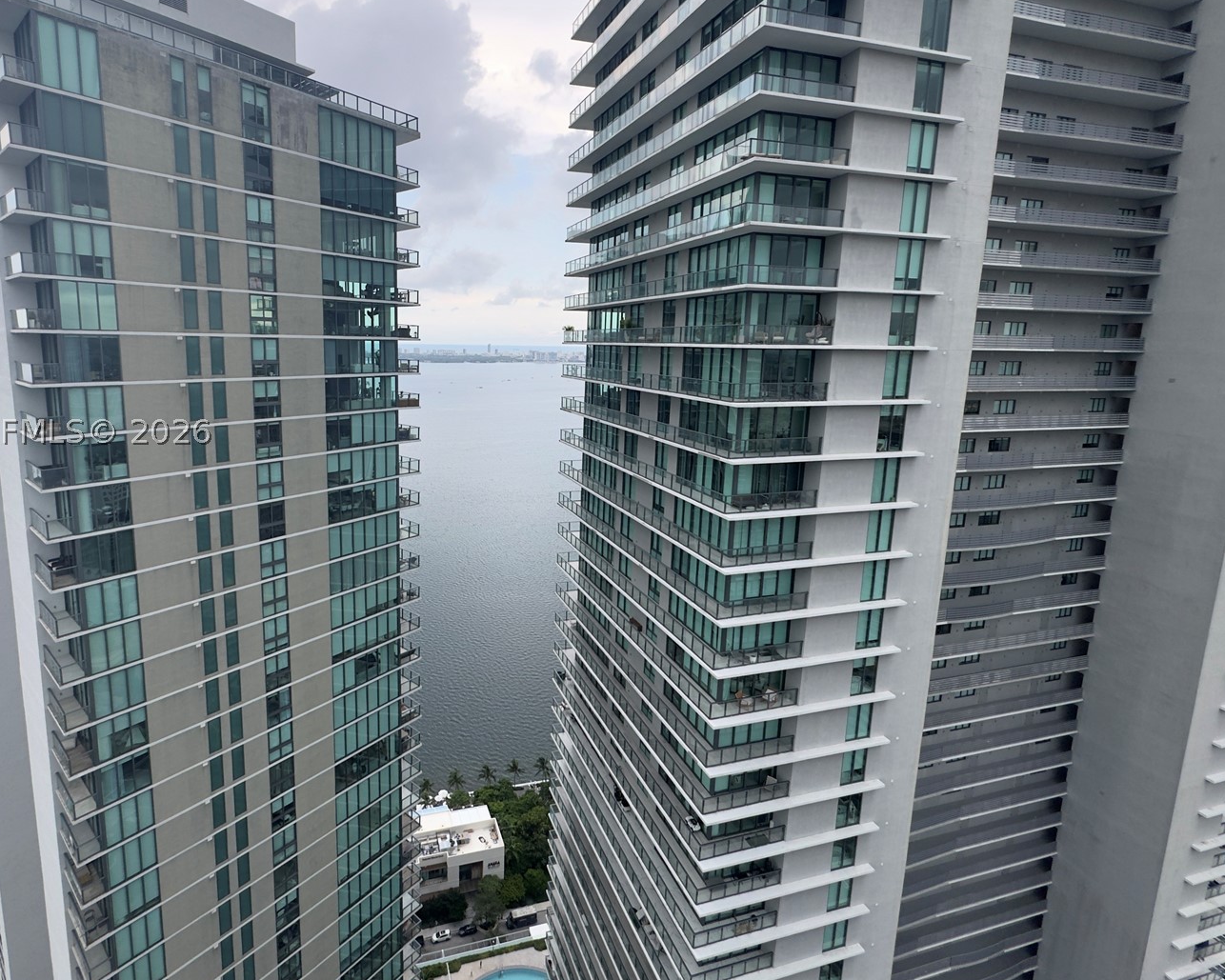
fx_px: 616
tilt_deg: -9.3
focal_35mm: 17
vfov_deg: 76.7
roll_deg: +0.1
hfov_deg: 88.7
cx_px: 503
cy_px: 431
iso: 40
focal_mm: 2.22
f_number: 2.2
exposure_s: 1/324
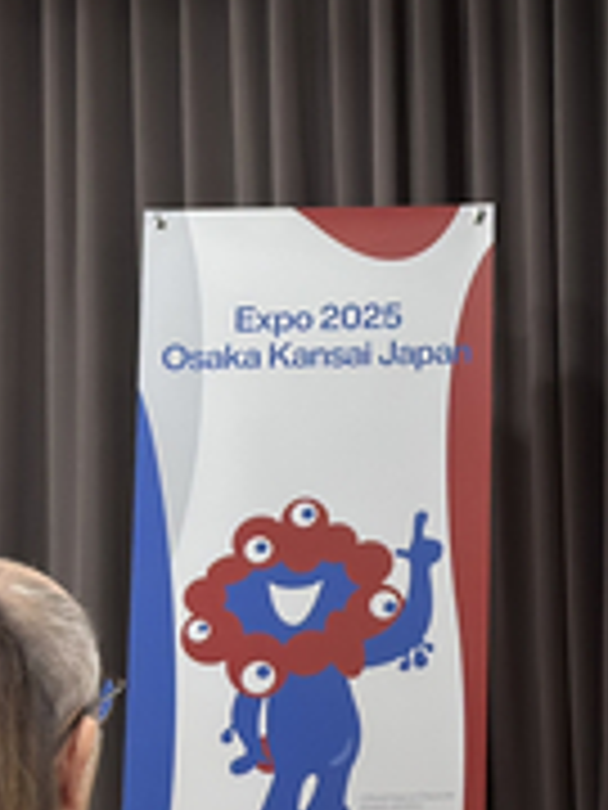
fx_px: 3489
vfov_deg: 13.2
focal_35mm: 149
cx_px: 1207
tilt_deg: +3.1
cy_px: 306
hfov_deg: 9.3
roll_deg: +1.1
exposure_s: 1/120
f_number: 1.78
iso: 64
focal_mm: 6.86
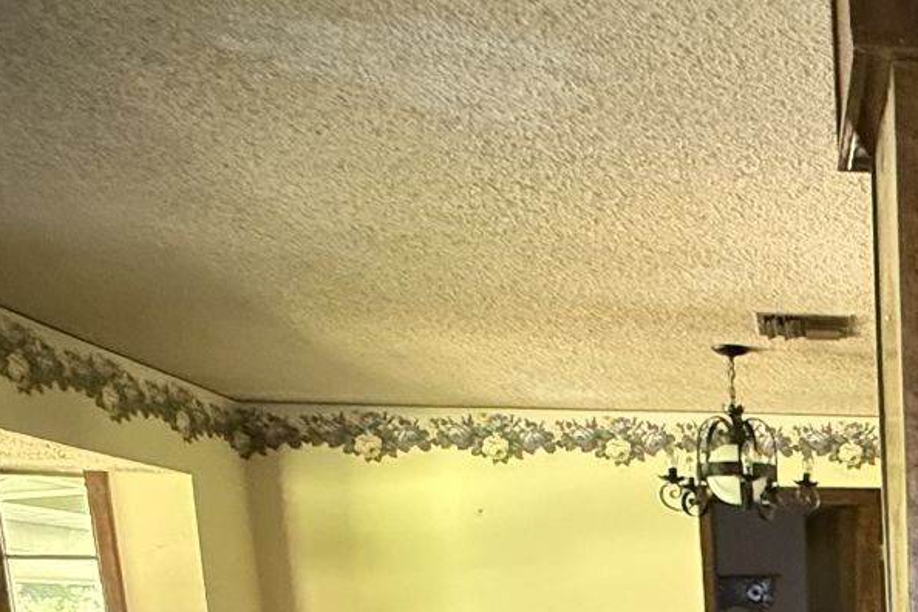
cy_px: 835
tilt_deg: -9.6
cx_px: 1043
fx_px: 1249
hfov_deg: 34.1
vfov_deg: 23.6
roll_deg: +0.1
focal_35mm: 49
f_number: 2.2
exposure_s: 1/60
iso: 1250
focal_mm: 2.22
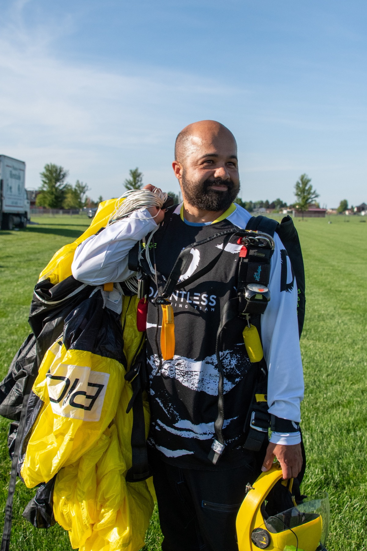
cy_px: 276
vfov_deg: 46.4
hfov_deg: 31.9
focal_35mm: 42
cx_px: 184
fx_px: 642
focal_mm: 28
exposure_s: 1/8000
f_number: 5.6
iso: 1400
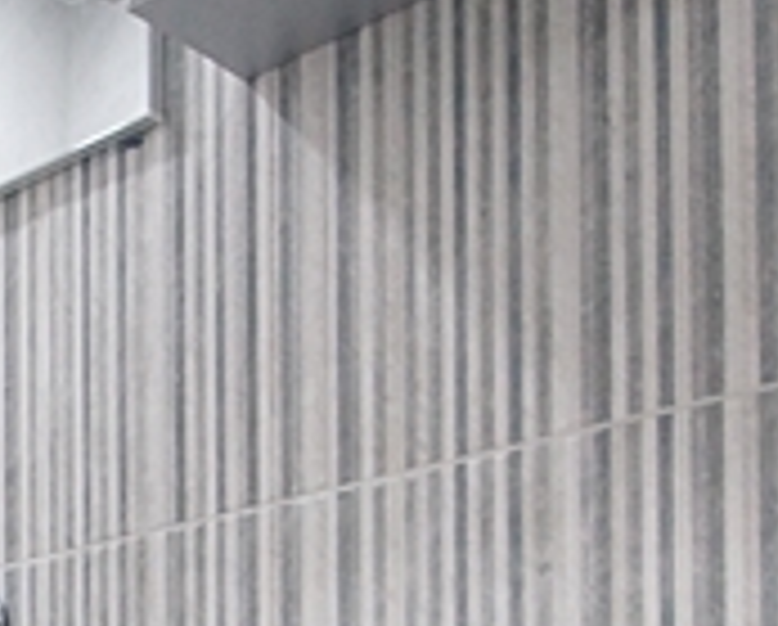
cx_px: -180
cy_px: 865
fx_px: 1499
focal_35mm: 65
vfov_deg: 20.9
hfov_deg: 25.7
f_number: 4
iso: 800
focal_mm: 10
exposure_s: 1/80
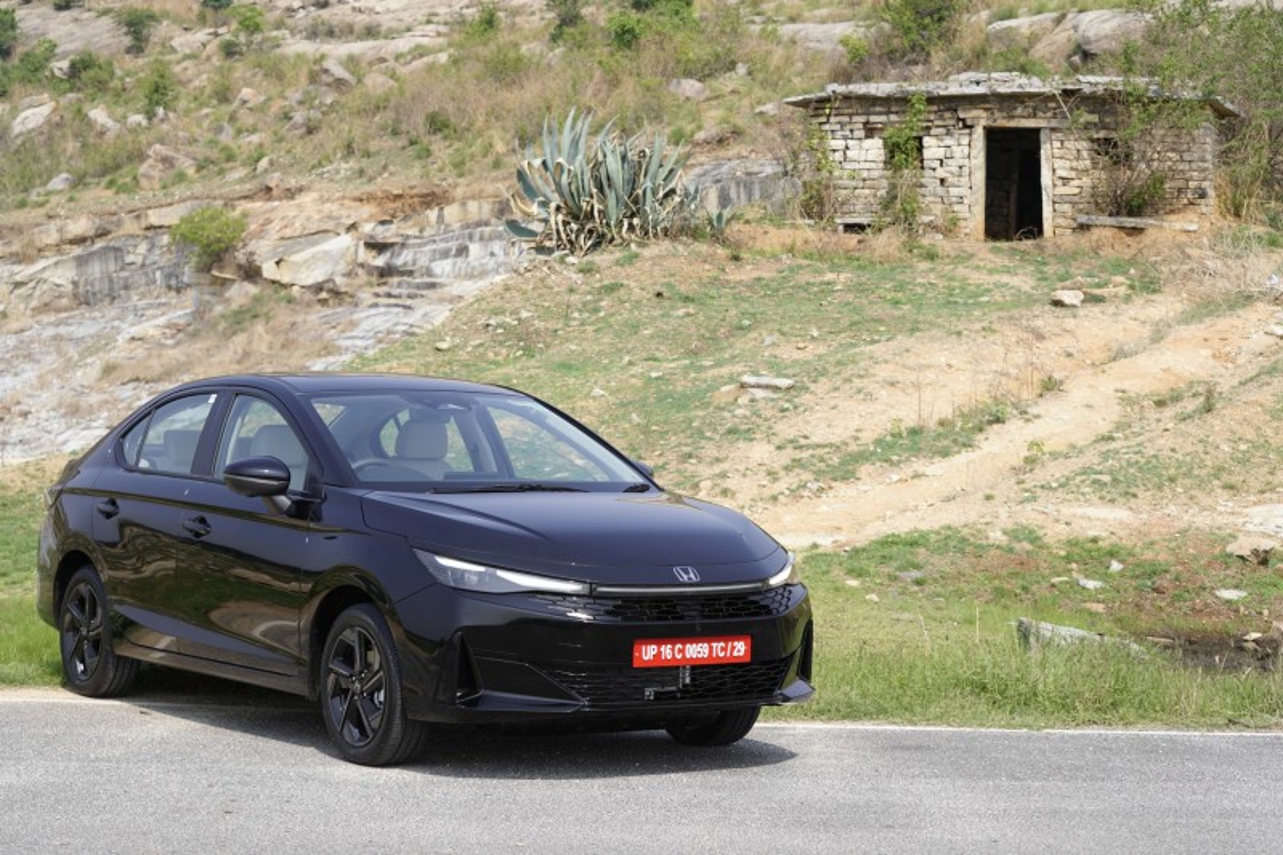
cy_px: 428
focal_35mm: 70
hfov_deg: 28.8
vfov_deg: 19.4
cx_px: 642
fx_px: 2494
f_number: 6.3
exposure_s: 1/500
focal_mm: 70
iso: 160
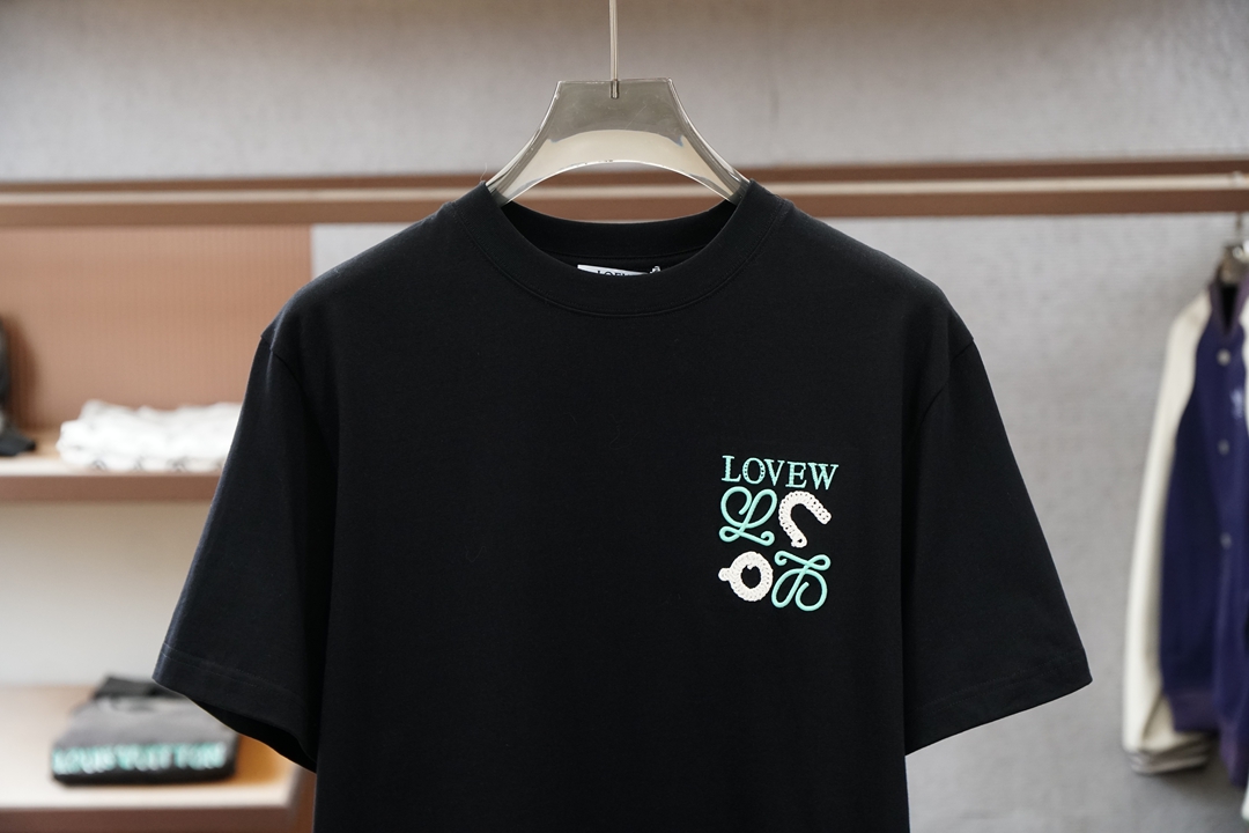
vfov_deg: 16.6
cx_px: 624
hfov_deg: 24.6
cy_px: 416
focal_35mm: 82
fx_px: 2862
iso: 1000
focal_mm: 55
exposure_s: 1/125
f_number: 4
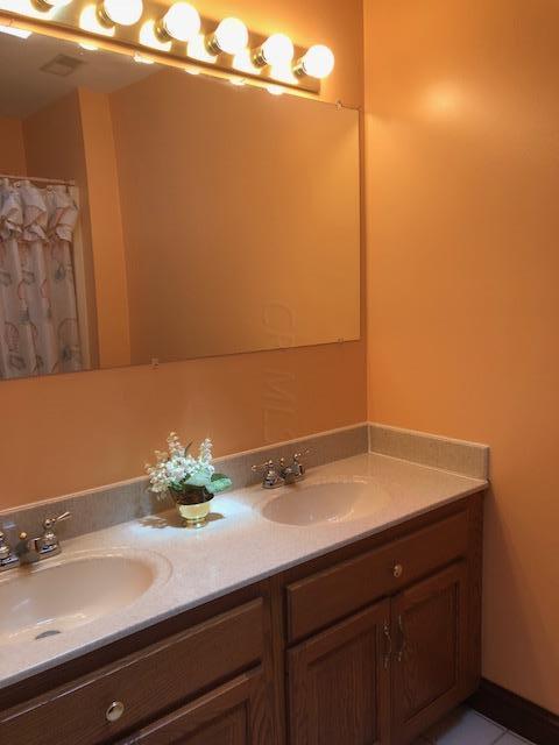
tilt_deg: -7.8
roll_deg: +1.2
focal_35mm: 28
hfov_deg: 49.7
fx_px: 603
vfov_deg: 63.4
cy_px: 372
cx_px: 280
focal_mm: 3.99
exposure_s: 1/40
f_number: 1.8
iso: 25
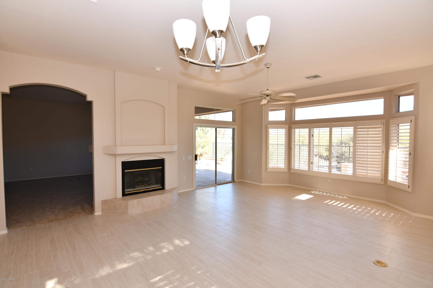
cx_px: 216
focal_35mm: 16
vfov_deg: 73.7
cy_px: 144
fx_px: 192
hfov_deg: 96.7
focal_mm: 11
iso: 180
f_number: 5.6
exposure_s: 1/125
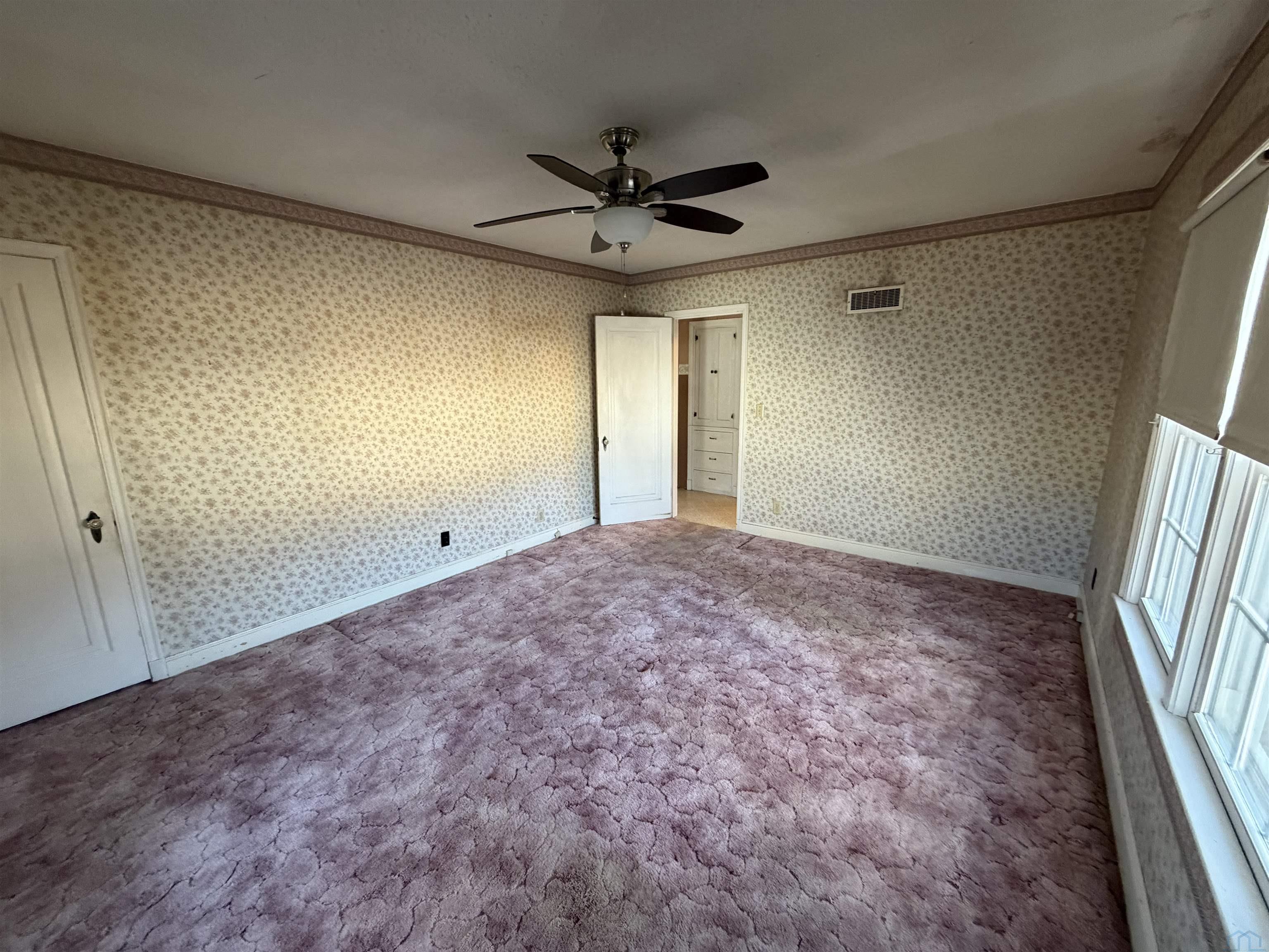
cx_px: 634
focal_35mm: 14
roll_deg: +1.3
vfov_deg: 85.7
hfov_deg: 102.1
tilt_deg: -12.8
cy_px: 476
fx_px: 513
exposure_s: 1/63
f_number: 2.2
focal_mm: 2.22
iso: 320
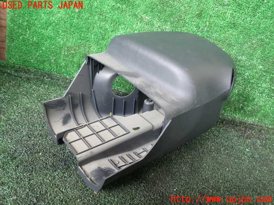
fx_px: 237
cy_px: 102
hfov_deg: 60.0
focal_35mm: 30
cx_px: 137
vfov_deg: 46.8
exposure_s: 1/60
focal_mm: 5.4
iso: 200
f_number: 2.3
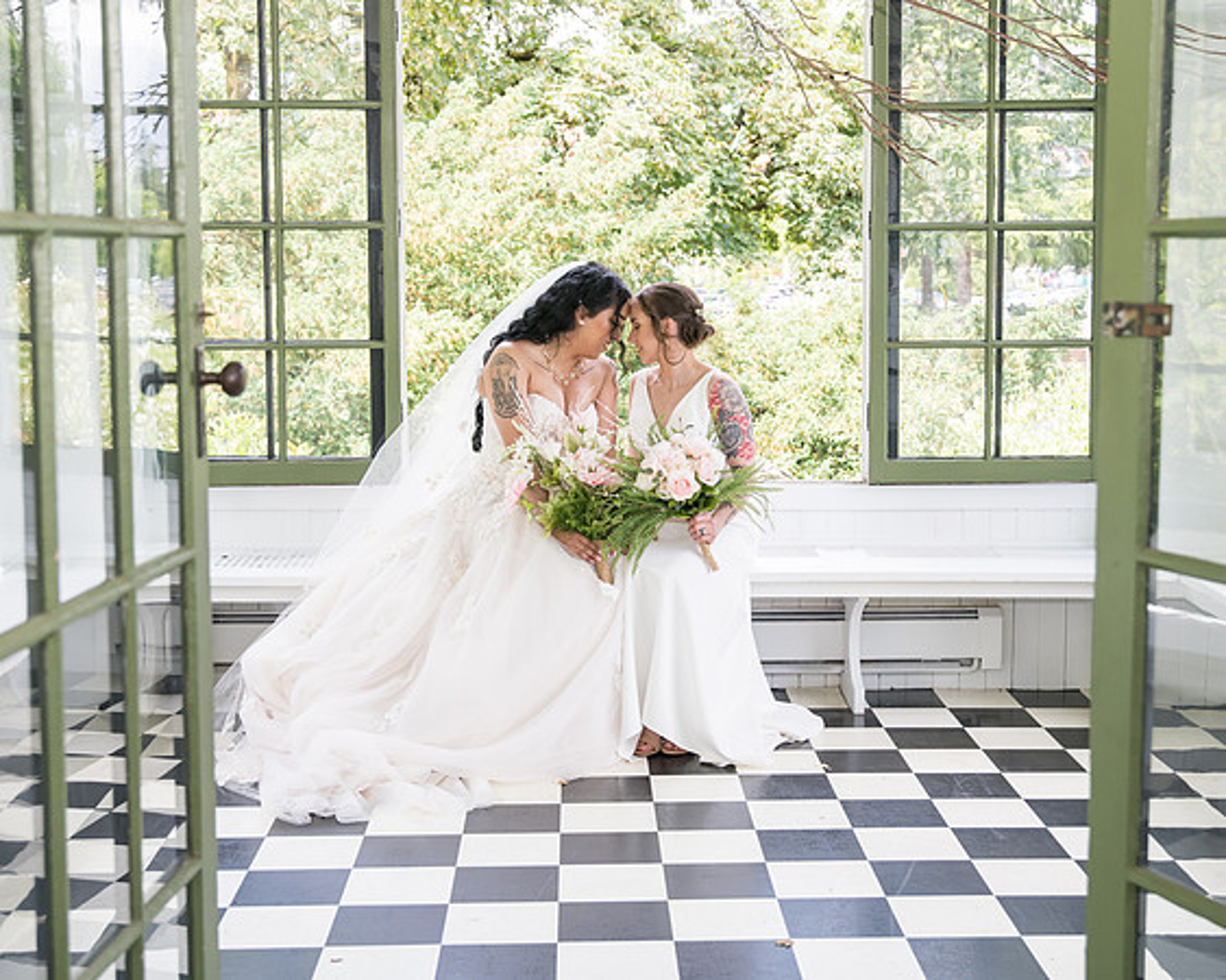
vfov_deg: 29.9
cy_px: 431
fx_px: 1832
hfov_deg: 37.0
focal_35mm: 50
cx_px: 613
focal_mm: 40
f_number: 4
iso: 320
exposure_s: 1/320
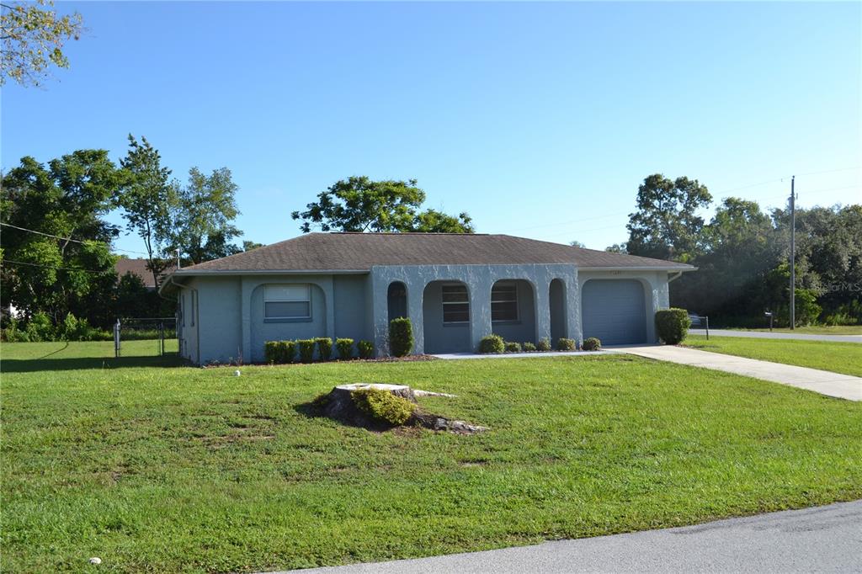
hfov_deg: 57.2
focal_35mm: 33
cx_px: 431
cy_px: 287
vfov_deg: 39.9
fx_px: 790
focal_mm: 22
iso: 100
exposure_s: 1/200
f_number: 7.1
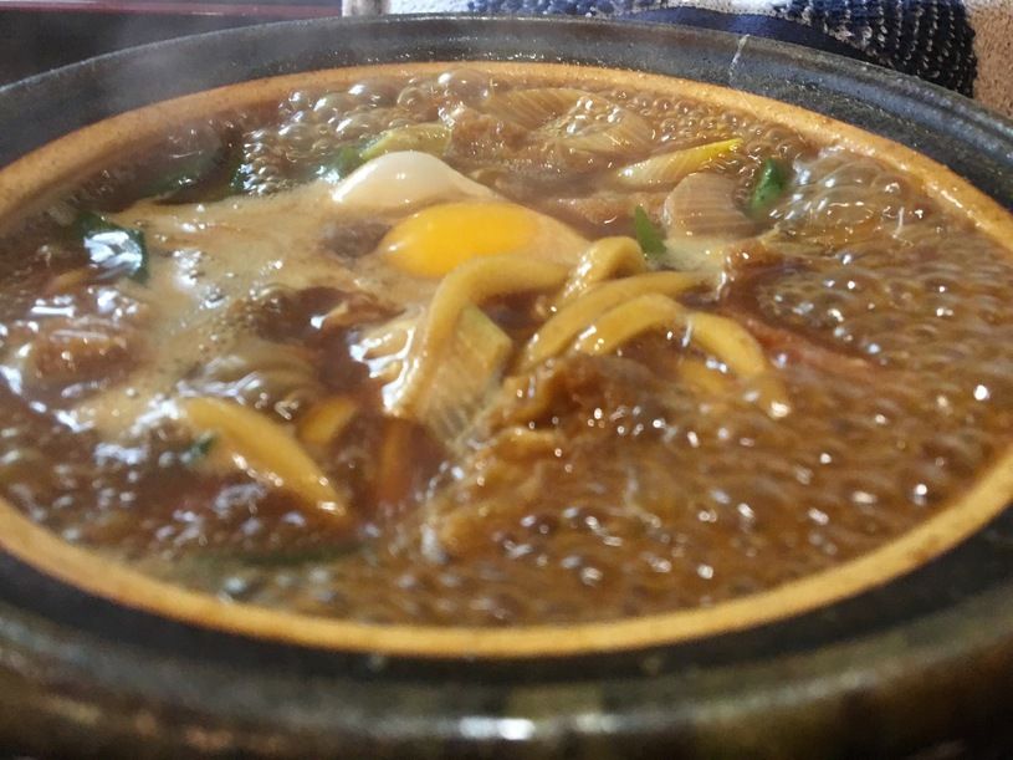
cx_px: 506
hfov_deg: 61.7
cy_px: 380
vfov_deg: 48.2
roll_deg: -2.1
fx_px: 849
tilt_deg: -33.6
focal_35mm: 29
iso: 250
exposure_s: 1/30
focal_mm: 4.15
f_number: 2.2
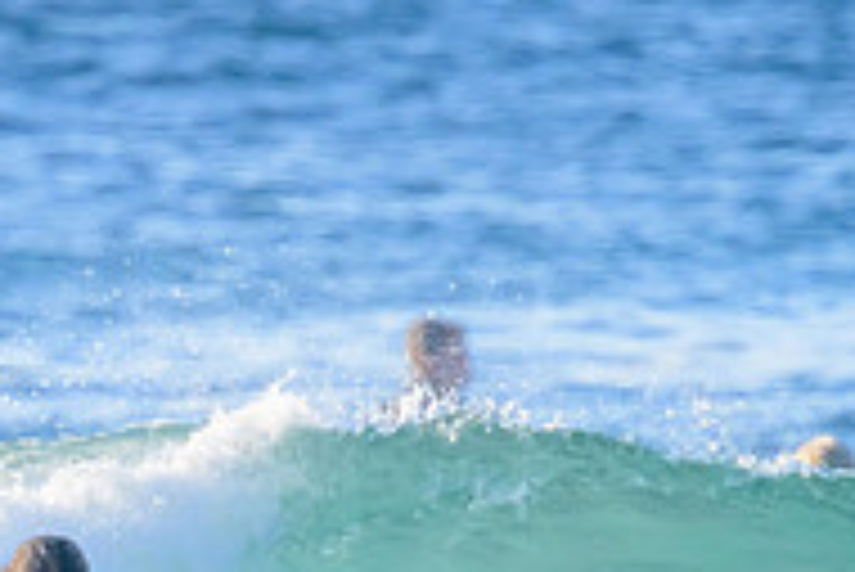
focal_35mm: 2437
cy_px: 808
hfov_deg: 0.8
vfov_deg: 0.6
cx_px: 207
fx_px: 57921
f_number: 11
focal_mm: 800
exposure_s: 1/2000
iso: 3600
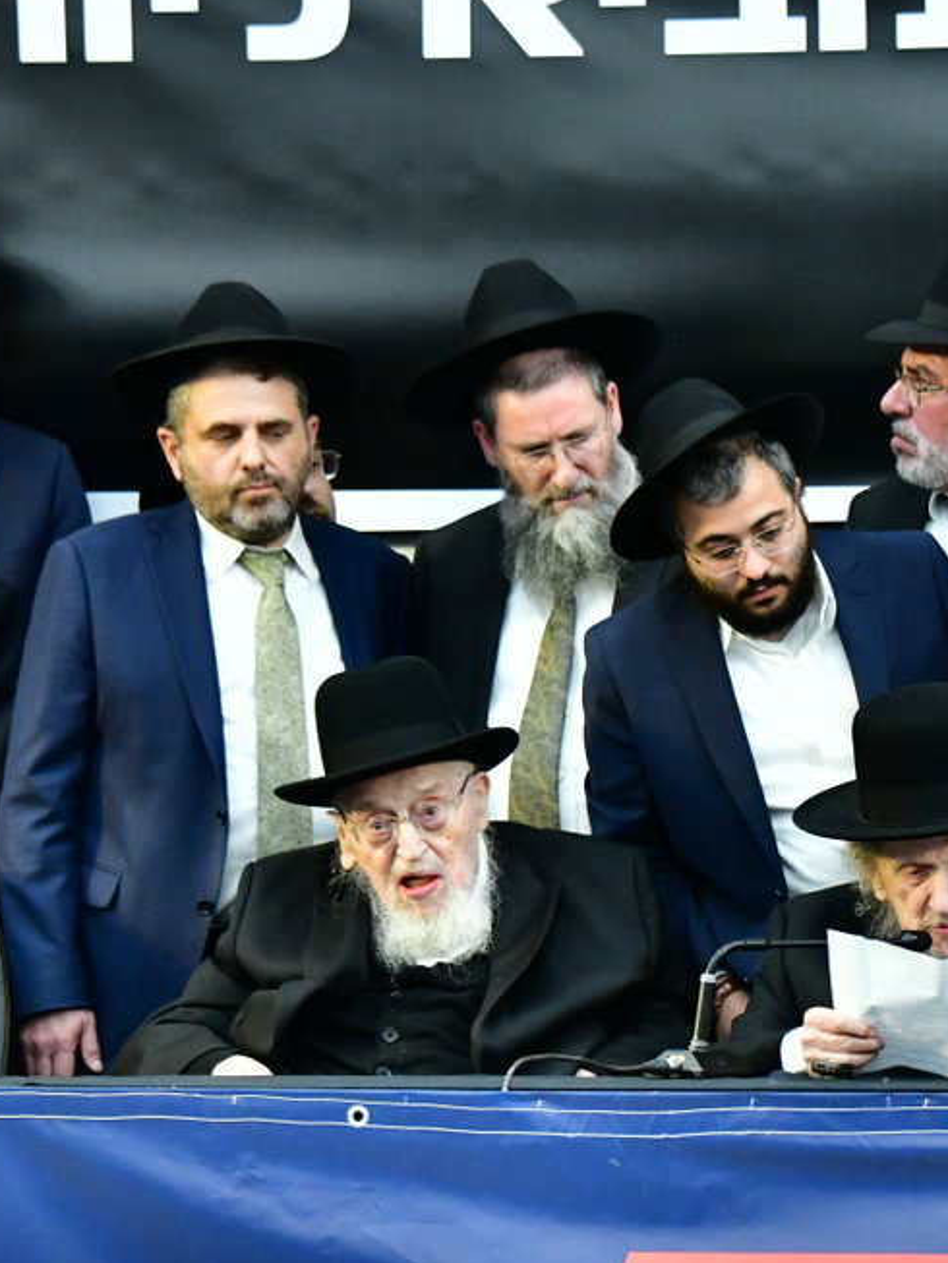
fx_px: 6169
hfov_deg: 8.7
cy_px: 722
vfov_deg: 11.7
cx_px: 894
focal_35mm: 169
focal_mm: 82
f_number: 5.6
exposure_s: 1/200
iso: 3200
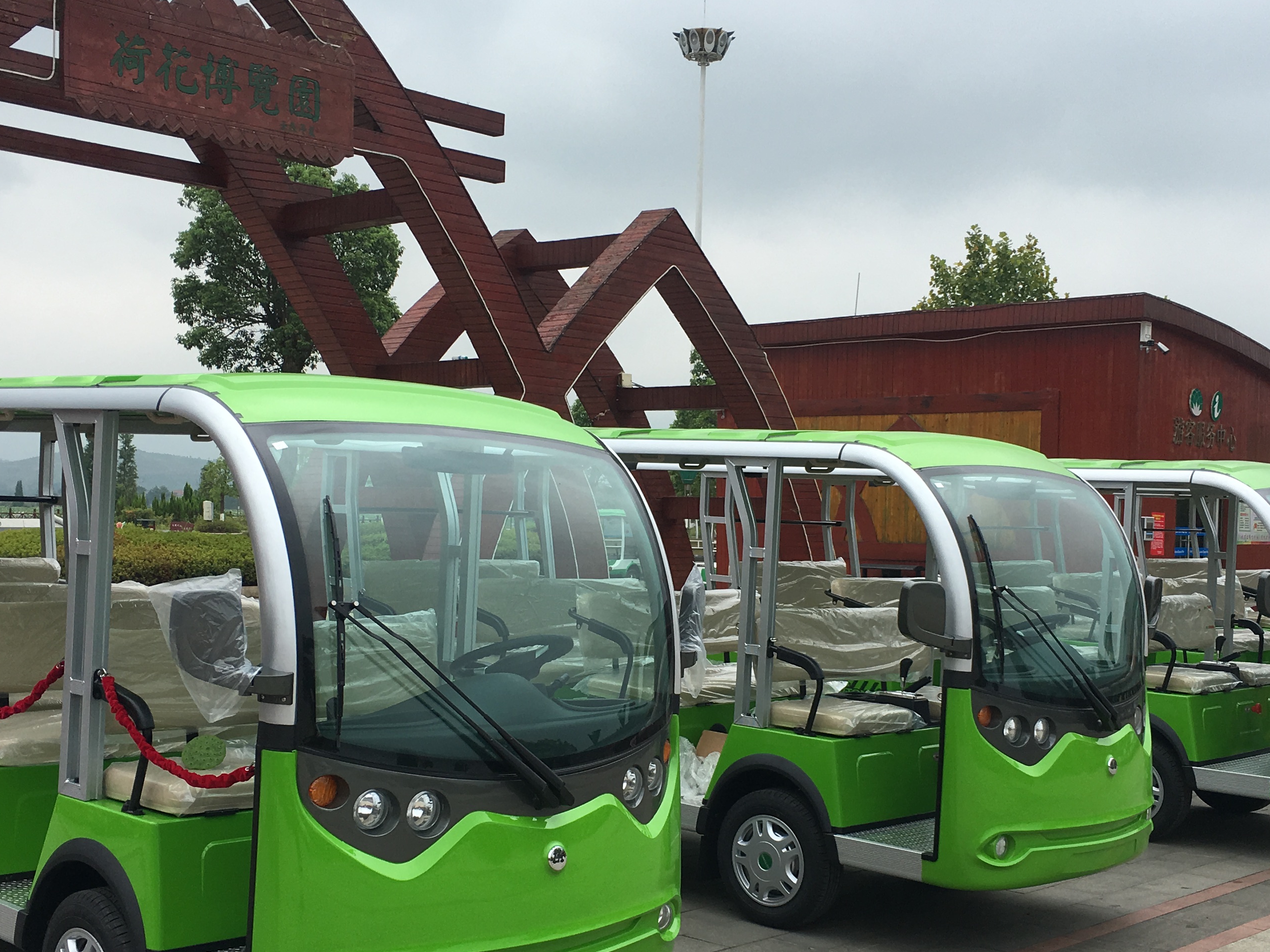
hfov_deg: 41.2
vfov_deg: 31.5
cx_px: 642
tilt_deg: -0.5
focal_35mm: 46
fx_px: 1687
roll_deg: -1.8
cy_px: 552
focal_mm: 4.15
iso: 25
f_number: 2.2
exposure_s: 1/674
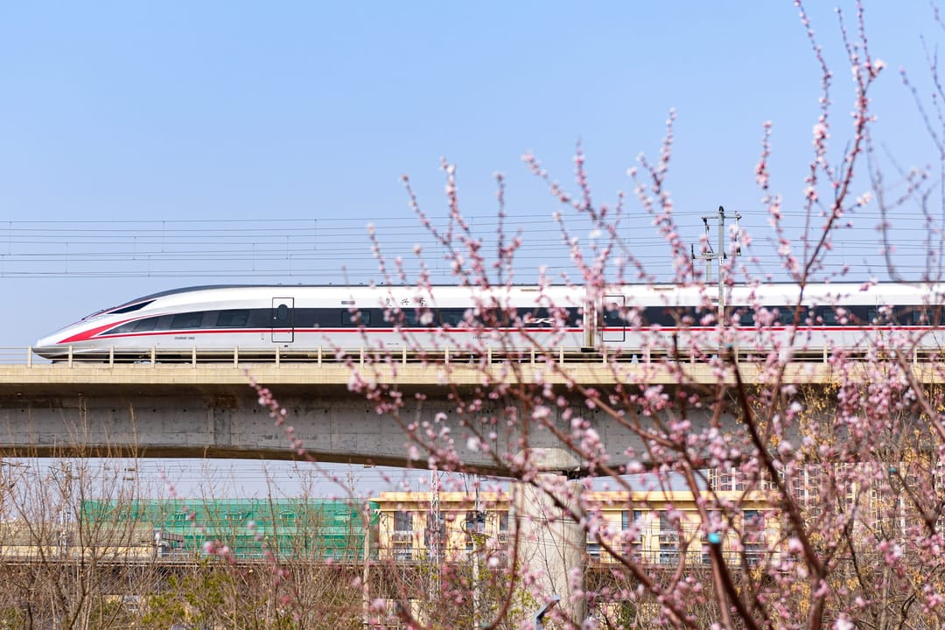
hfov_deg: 23.0
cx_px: 361
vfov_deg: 15.4
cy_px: 338
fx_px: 2322
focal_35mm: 88
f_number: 4.5
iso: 400
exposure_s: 1/5000
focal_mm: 70
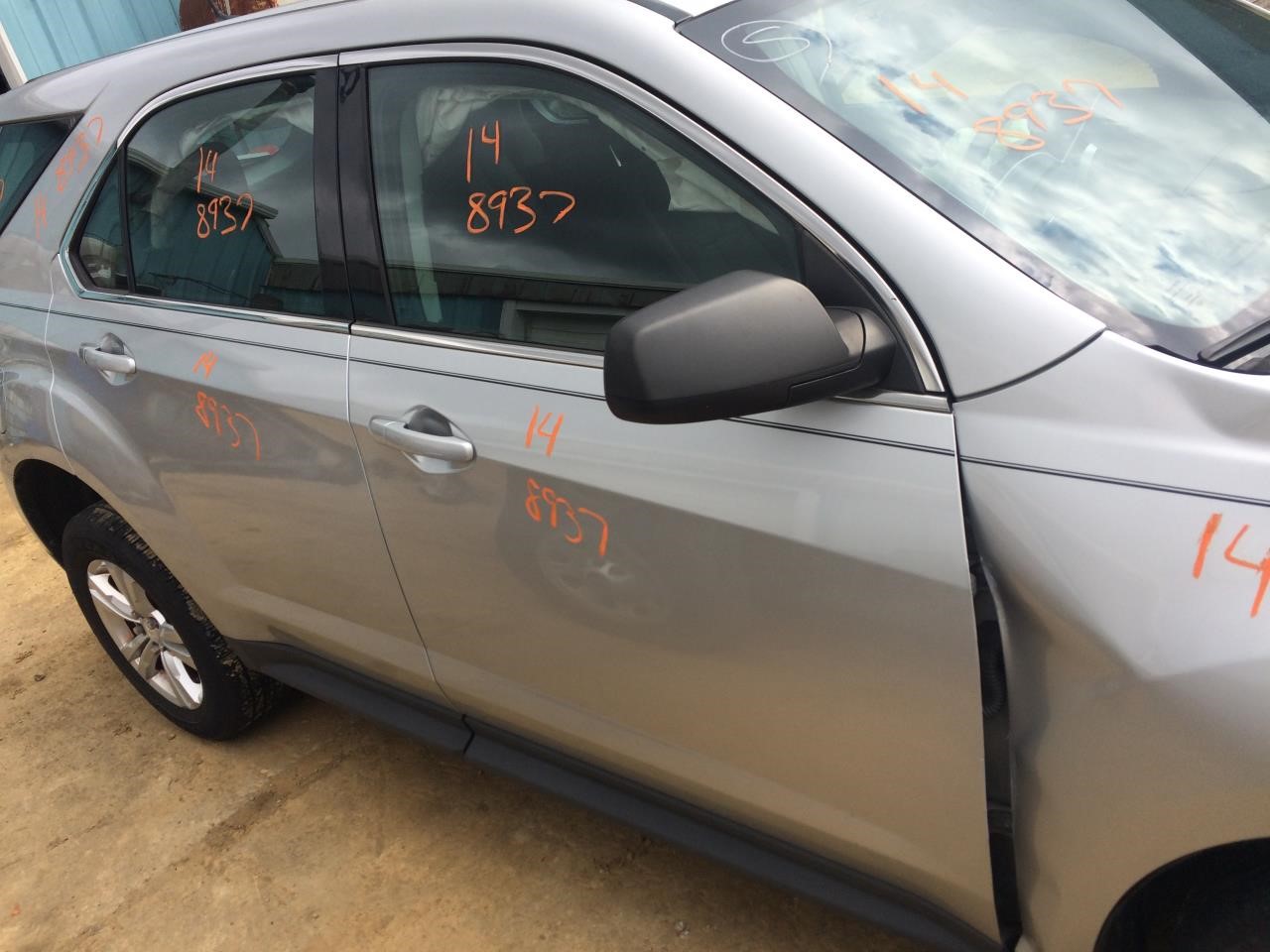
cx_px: 635
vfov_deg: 48.2
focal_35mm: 29
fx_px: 1064
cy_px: 476
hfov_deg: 61.7
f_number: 2.2
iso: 32
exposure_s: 1/1140
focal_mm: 4.15
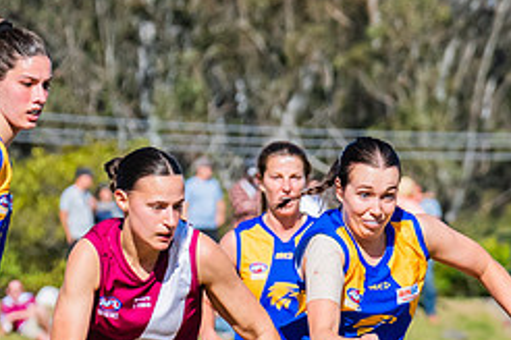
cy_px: 338
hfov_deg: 2.4
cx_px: 395
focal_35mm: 861
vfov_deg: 1.6
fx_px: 12220
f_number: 10
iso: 800
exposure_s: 1/1600
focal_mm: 250
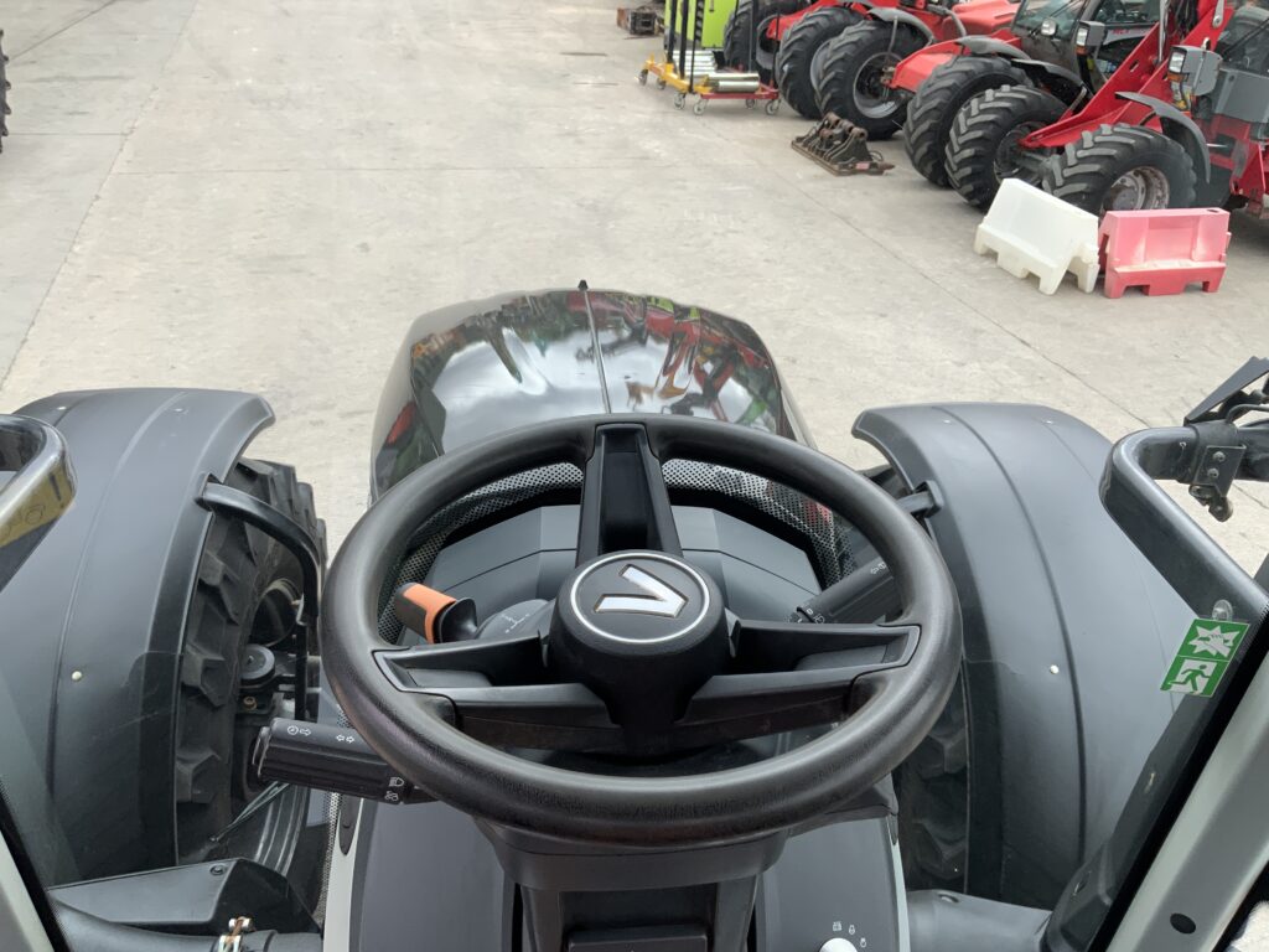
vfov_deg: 48.2
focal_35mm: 29
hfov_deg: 61.7
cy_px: 476
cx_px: 634
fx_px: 1063
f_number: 1.8
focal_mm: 3
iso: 16
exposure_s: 1/235
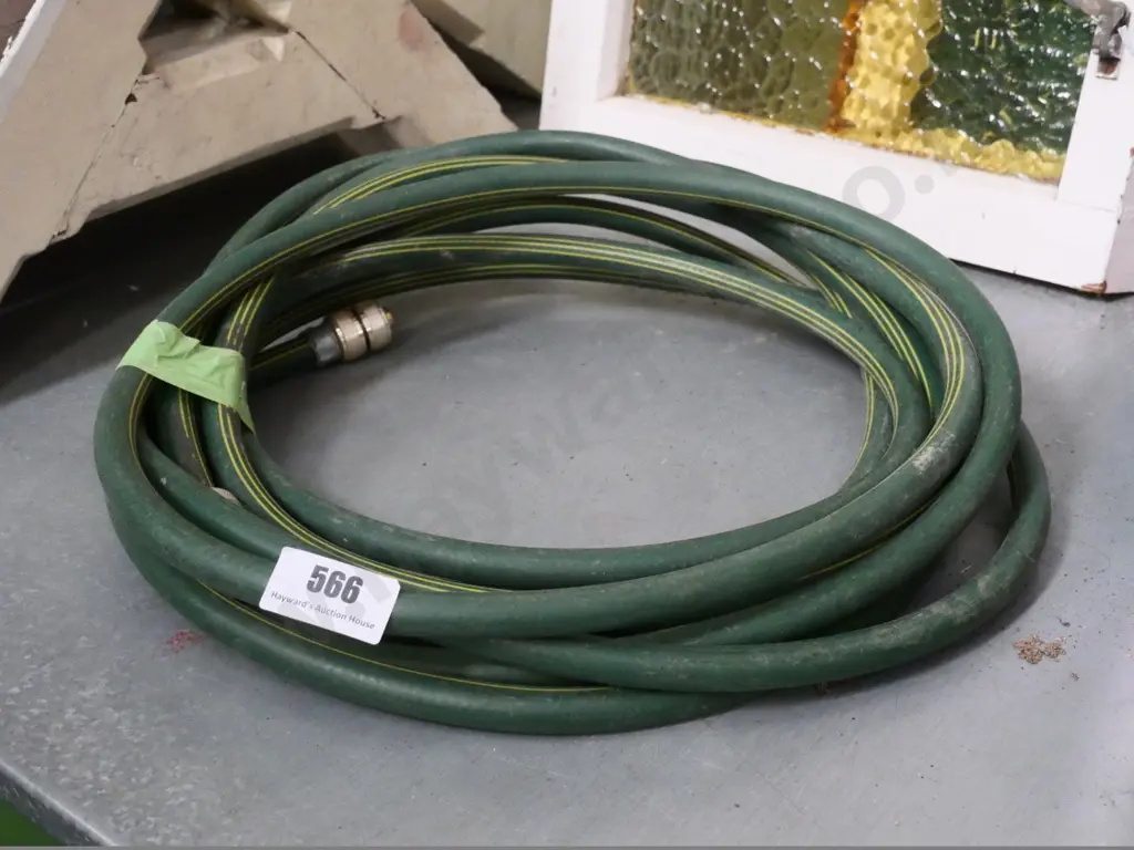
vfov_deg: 32.9
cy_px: 425
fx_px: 1441
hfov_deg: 42.9
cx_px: 567
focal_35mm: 44
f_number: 5.6
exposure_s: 1/160
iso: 6400
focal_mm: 22
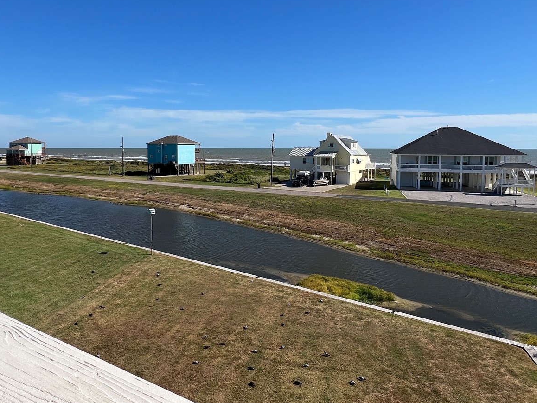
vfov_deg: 58.5
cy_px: 164
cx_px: 257
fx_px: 357
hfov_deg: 73.9
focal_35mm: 23
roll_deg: -0.8
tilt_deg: -2.8
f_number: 1.8
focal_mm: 1.57
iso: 32
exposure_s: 1/2222
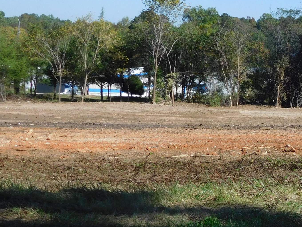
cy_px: 79
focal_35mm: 79
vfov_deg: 18.6
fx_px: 689
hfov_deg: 23.4
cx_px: 320
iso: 125
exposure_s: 1/1000
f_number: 3.8
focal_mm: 6.2
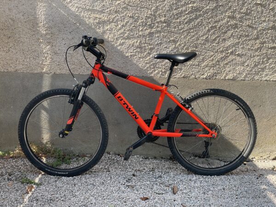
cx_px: 138
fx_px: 415
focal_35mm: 52
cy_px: 104
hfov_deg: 36.8
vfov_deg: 28.0
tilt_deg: -13.1
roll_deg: -1.3
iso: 25
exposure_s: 1/331
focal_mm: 6
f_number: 2
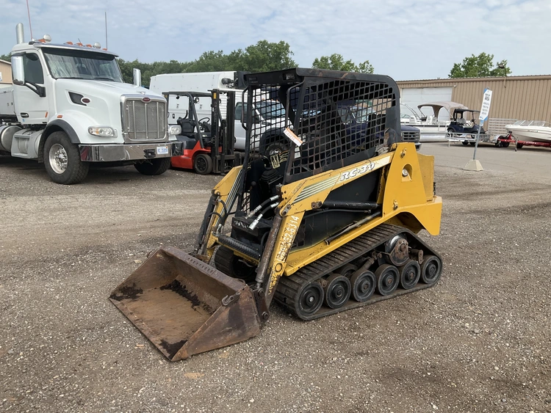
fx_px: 462
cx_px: 276
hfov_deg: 61.6
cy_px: 206
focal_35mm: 29
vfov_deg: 48.3
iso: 25
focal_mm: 3
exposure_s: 1/1195
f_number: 1.8
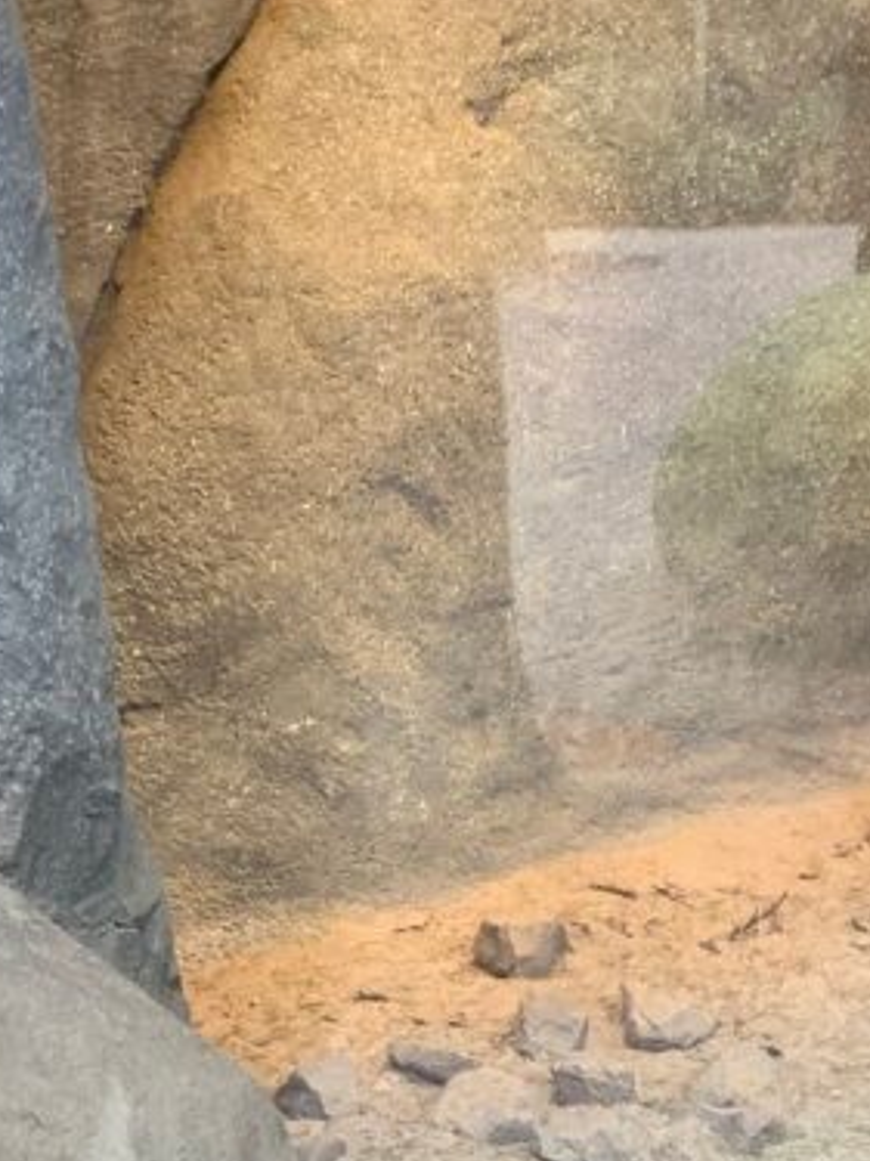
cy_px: 1136
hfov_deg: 20.7
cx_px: 449
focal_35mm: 71
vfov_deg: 26.1
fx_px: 2381
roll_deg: +0.0
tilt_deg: -23.2
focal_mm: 4.25
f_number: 1.8
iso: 250
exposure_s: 1/60
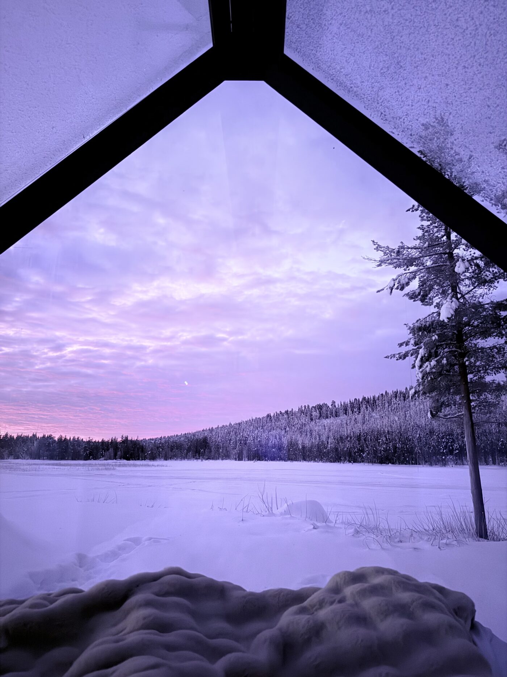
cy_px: 338
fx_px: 469
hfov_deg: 56.8
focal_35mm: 24
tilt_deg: +14.3
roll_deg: -1.3
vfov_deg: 71.6
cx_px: 254
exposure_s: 1/9
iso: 1600
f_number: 1.78
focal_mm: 6.76
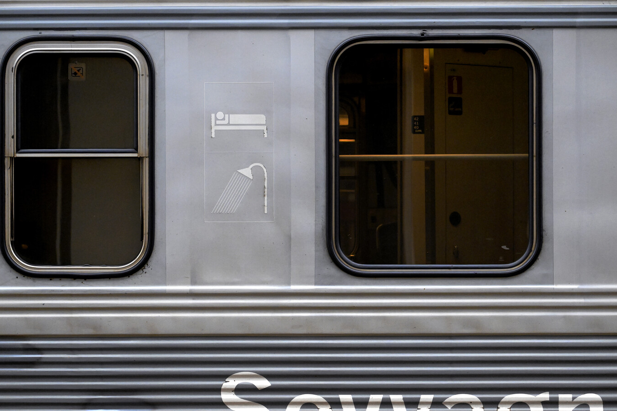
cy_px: 240
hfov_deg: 17.3
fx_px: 2022
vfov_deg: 11.6
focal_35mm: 118
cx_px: 307
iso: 7200
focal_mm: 100
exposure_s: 1/1000
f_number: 4.5
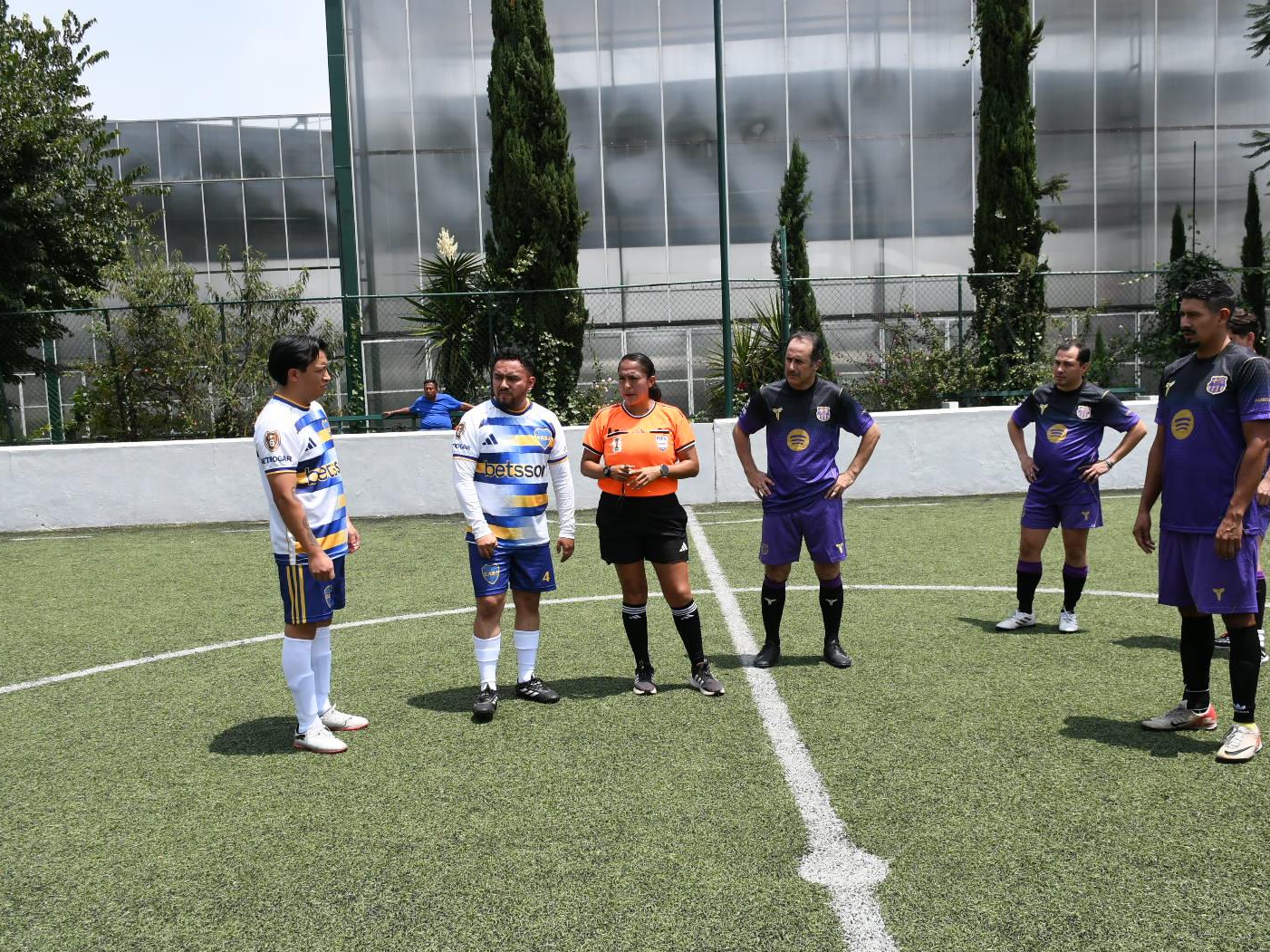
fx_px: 1100
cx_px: 670
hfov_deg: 59.9
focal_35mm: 30
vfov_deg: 46.8
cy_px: 488
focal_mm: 18
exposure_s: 1/1600
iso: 500
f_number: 5.6
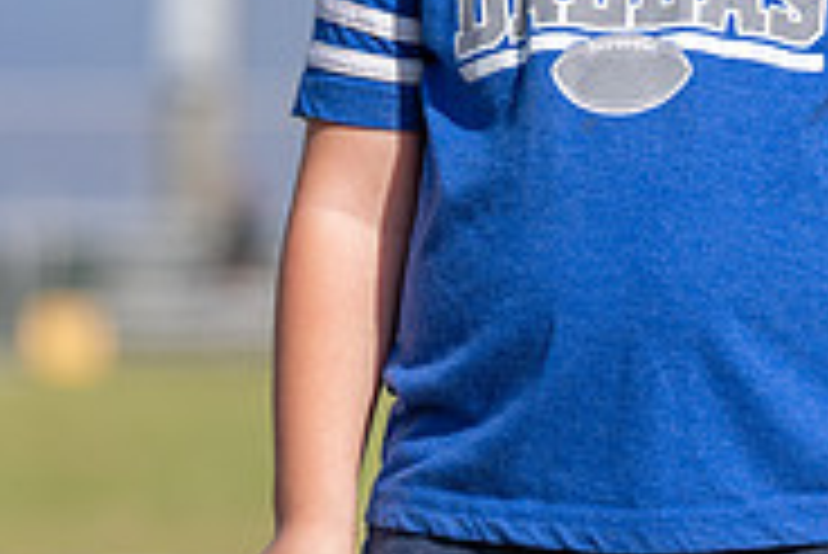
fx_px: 7043
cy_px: -101
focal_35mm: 306
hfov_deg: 6.7
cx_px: 608
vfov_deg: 4.5
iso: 100
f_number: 2.8
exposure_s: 1/2000
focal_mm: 97
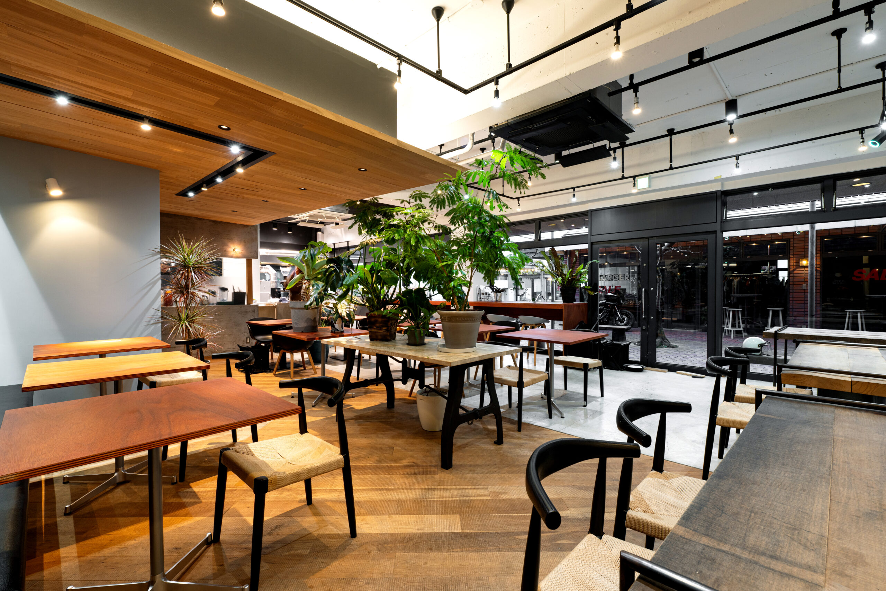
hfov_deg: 96.7
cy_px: 296
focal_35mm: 16
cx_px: 443
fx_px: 394
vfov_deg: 73.8
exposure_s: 1/2
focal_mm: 16
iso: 100
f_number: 13
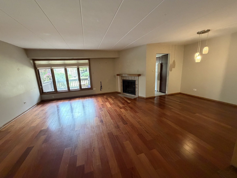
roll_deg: +2.9
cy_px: 89
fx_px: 96
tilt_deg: -12.6
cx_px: 118
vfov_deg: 85.7
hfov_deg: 102.1
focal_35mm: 14
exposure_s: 1/60
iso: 500
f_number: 2.2
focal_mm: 2.22
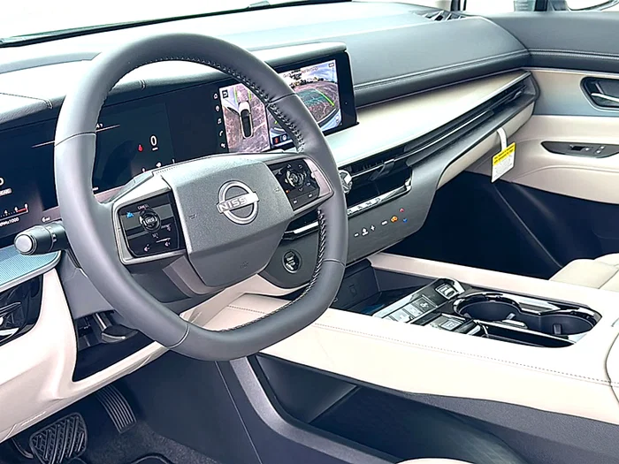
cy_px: 232
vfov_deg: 36.8
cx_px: 310
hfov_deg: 47.9
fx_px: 697
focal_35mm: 39
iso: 80
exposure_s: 1/157
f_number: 1.78
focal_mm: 6.86
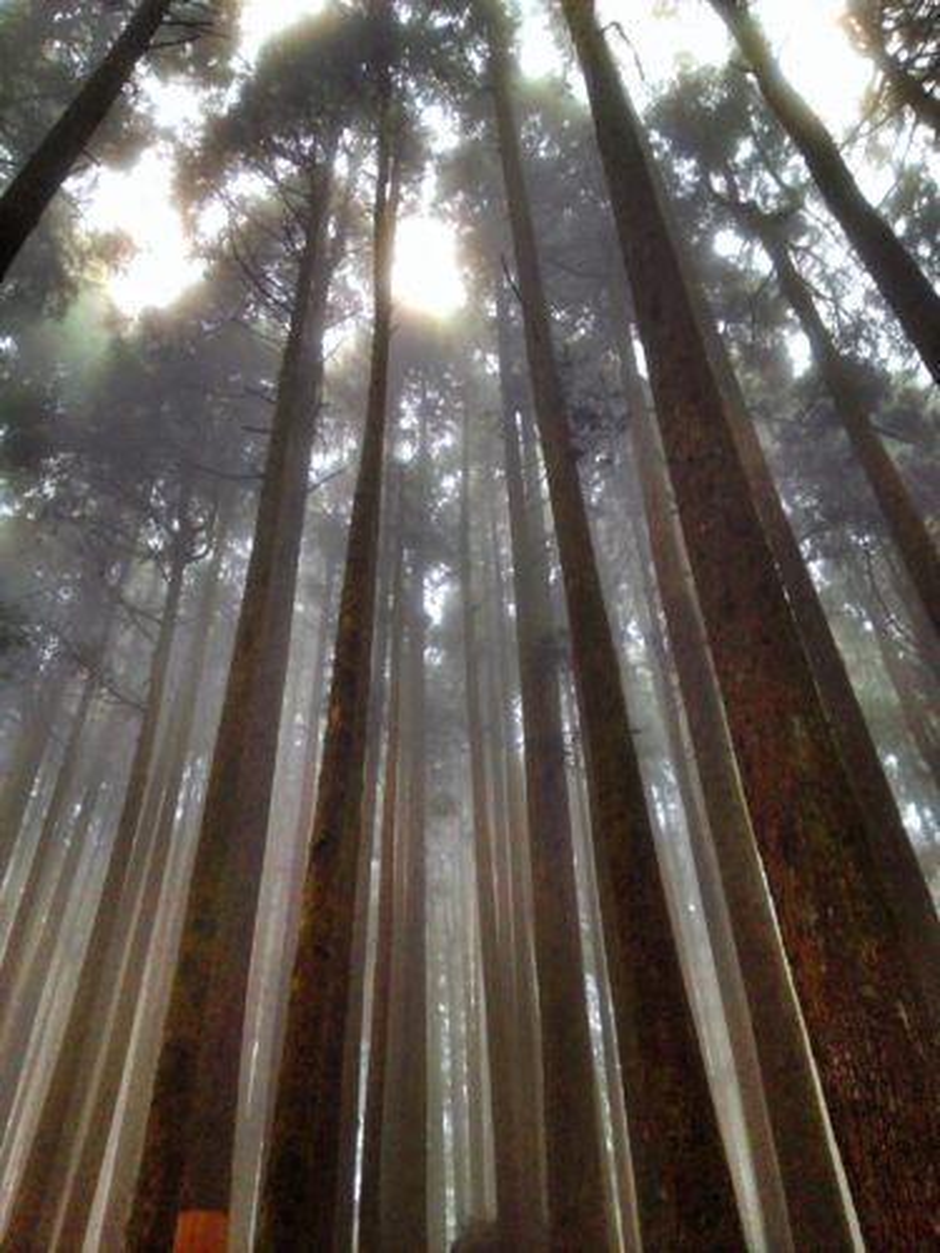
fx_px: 1267
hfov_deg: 40.7
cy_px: 626
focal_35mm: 35
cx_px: 470
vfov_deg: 52.6
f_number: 2.4
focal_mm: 4.28
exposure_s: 1/20
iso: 50
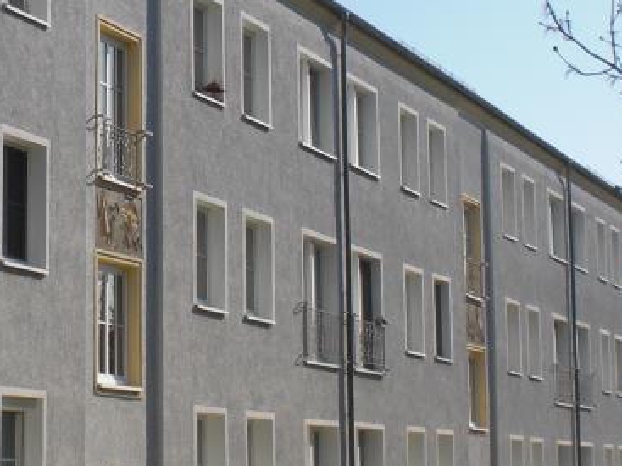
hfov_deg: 18.1
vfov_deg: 13.9
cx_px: 19
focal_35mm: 106
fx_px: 1904
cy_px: 95
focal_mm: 6.3
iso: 64
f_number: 5.6
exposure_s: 1/400
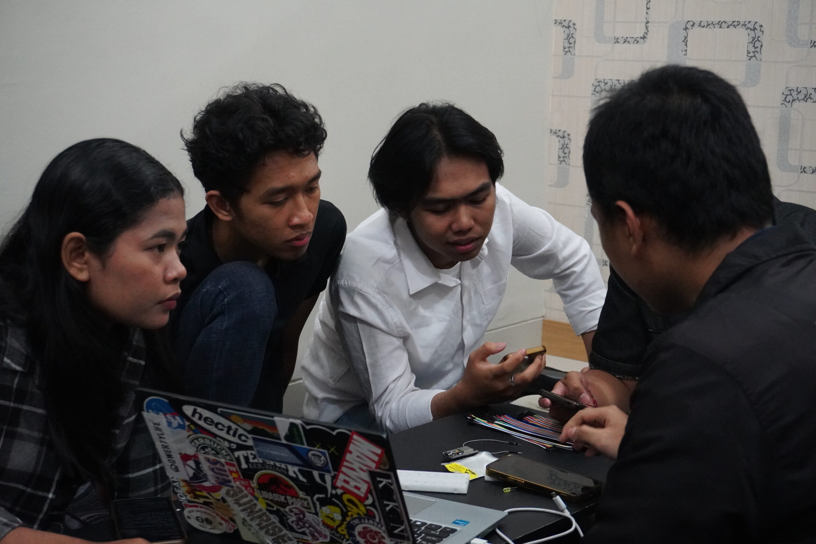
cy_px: 272
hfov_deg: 36.9
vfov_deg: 25.1
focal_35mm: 54
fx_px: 1224
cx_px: 408
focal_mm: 36
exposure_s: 1/80
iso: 6400
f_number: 5.6
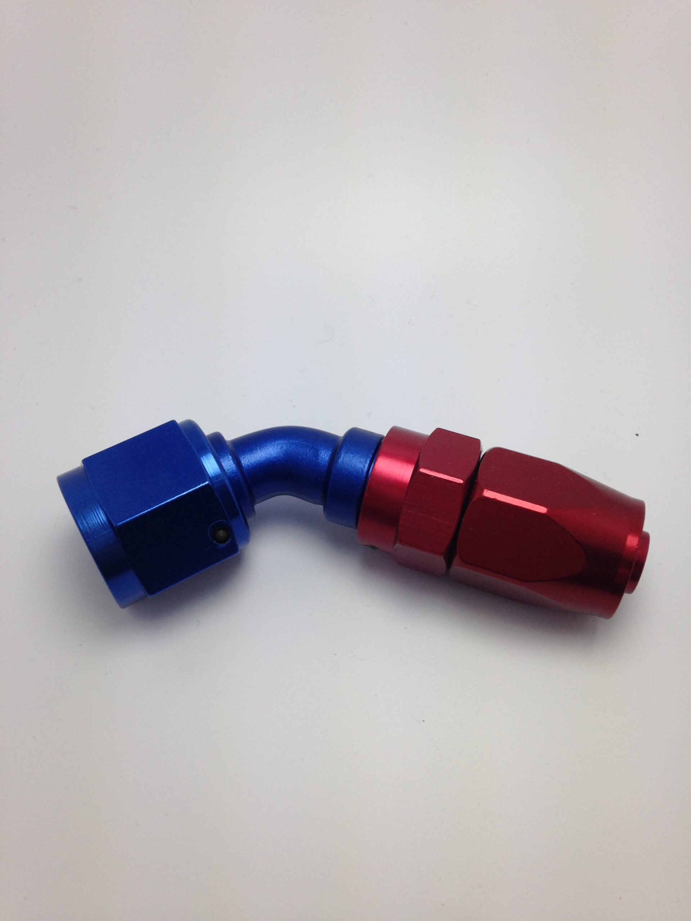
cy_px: 460
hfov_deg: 42.9
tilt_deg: -57.3
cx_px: 346
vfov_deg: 55.4
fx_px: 878
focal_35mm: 33
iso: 50
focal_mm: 4.12
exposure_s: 1/188
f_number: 2.4
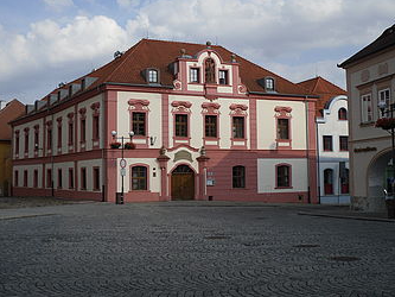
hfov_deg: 44.7
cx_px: 178
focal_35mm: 42
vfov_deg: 34.4
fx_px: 479
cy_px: 137
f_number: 7.6
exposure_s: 1/215
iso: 80
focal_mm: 6.3
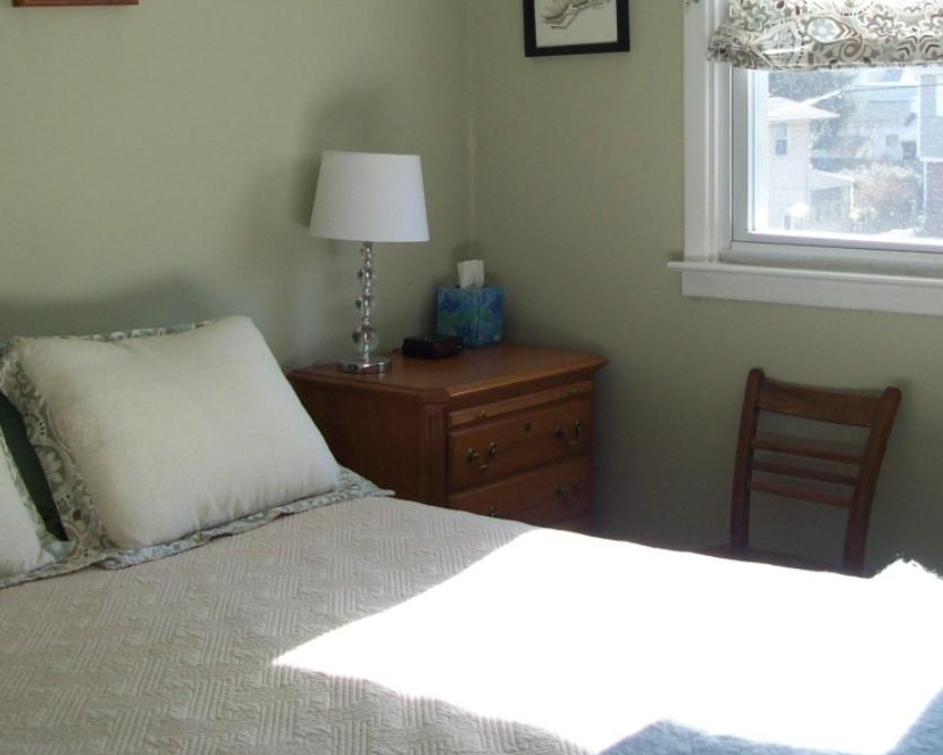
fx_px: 1702
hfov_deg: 30.9
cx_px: 516
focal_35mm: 61
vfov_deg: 24.7
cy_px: 179
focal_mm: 6
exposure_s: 1/126
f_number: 2.7
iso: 80
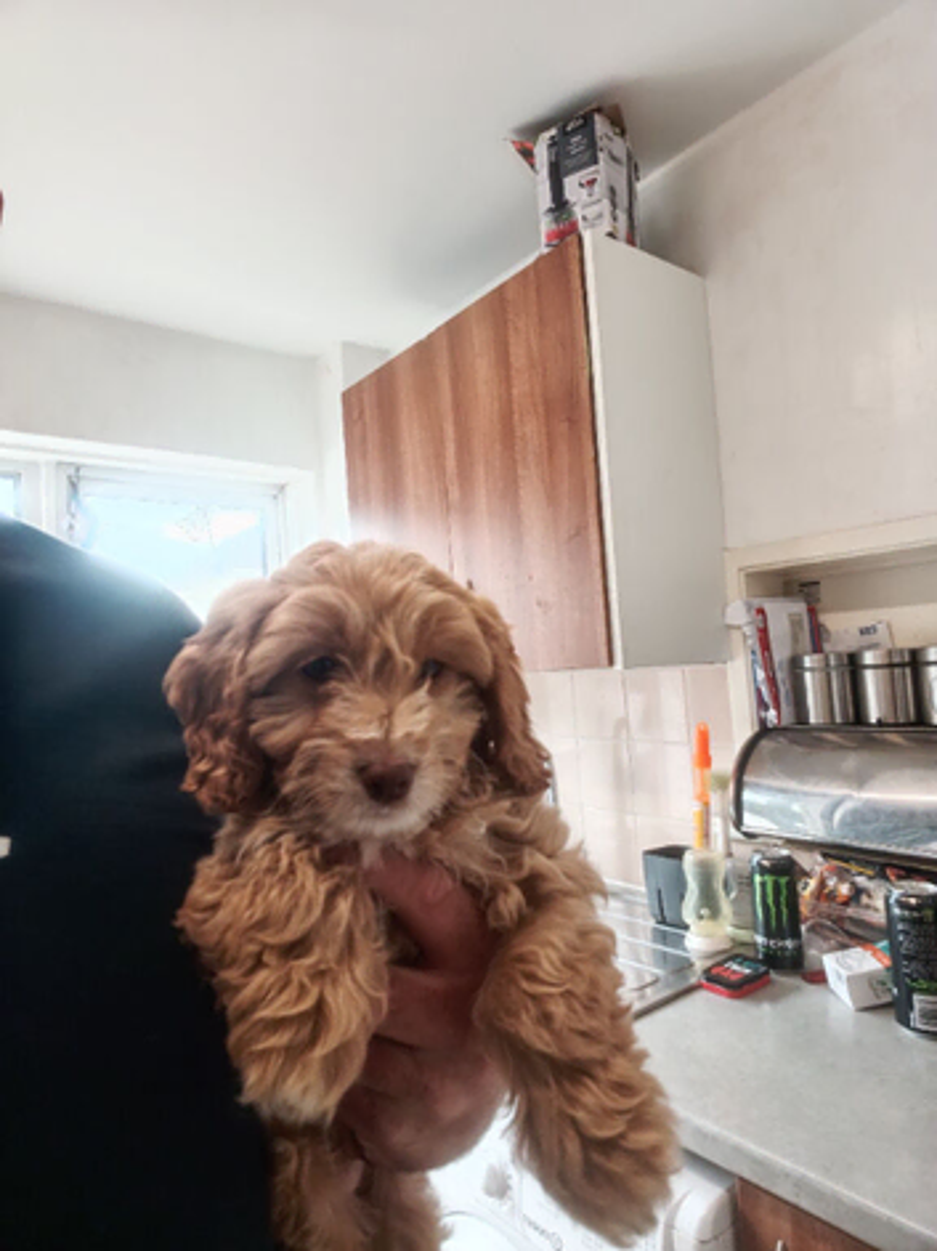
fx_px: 758
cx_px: 468
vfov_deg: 79.0
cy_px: 626
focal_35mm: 21
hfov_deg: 63.4
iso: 192
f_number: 2.1
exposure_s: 1/50
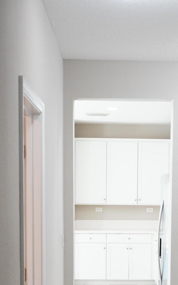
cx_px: 133
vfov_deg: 28.6
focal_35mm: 70
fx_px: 543
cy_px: 240
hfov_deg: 18.5
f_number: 6.3
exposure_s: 1/60
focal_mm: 35
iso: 3200
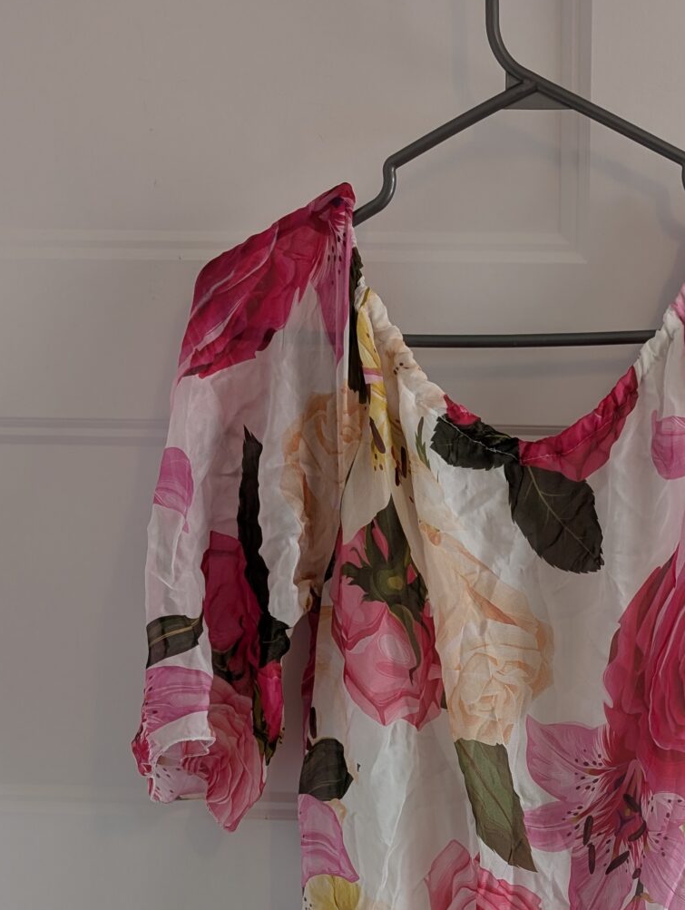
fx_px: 1290
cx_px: 550
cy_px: 816
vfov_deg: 36.5
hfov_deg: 29.1
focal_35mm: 49
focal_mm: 6.9
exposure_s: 1/120
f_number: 1.68
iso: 68
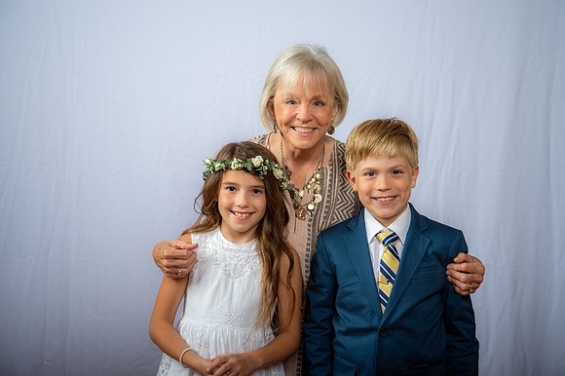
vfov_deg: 20.9
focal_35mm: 65
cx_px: 282
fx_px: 1020
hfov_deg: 31.0
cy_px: 188
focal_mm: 65
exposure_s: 1/200
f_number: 5.6
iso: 250
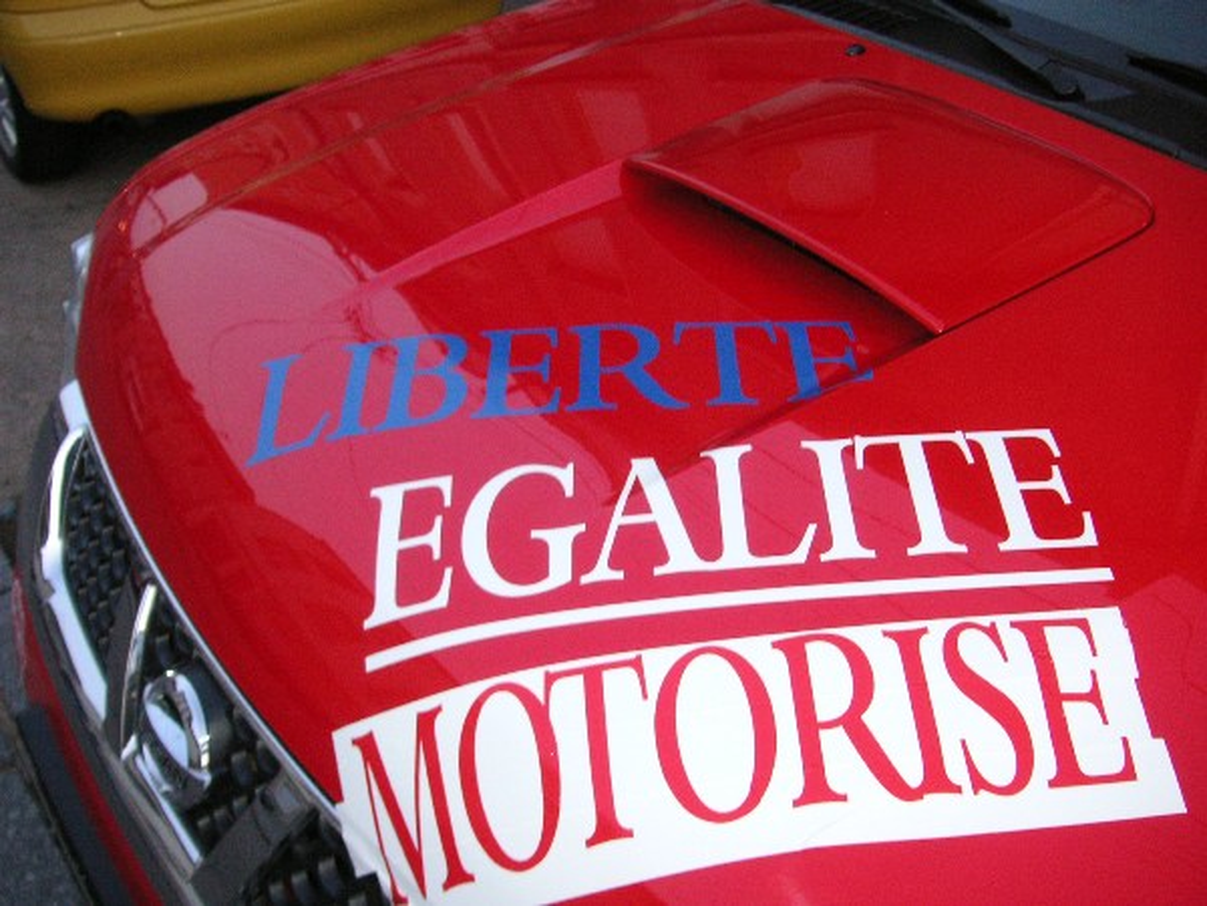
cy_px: 453
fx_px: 1290
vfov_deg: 38.7
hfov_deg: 50.1
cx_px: 604
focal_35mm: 37
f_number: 2.8
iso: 160
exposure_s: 1/45
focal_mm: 6.1
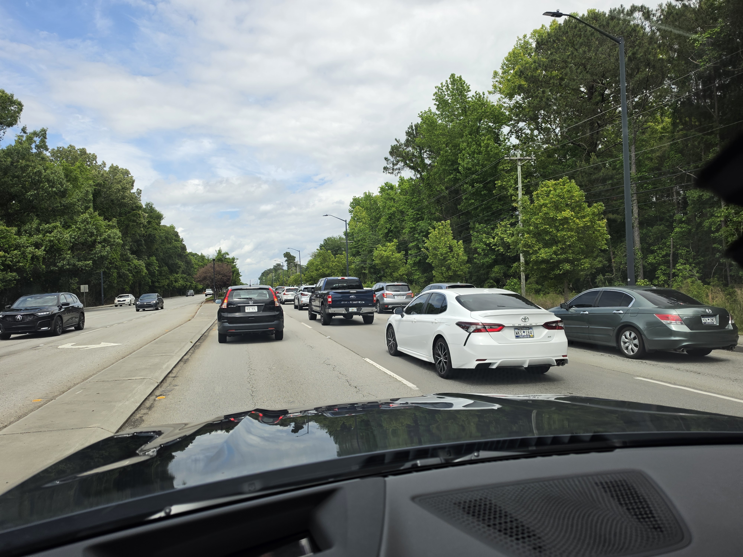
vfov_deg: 58.9
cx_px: 372
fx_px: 494
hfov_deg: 73.9
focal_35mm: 23
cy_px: 278
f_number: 1.4
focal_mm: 6.5
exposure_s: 1/4887
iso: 64
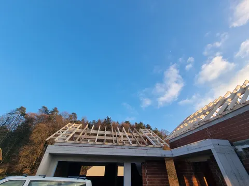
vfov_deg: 89.9
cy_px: 93
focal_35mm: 13
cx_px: 124
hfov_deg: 106.2
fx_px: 94
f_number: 2.2
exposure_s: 1/572
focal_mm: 2.2
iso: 50
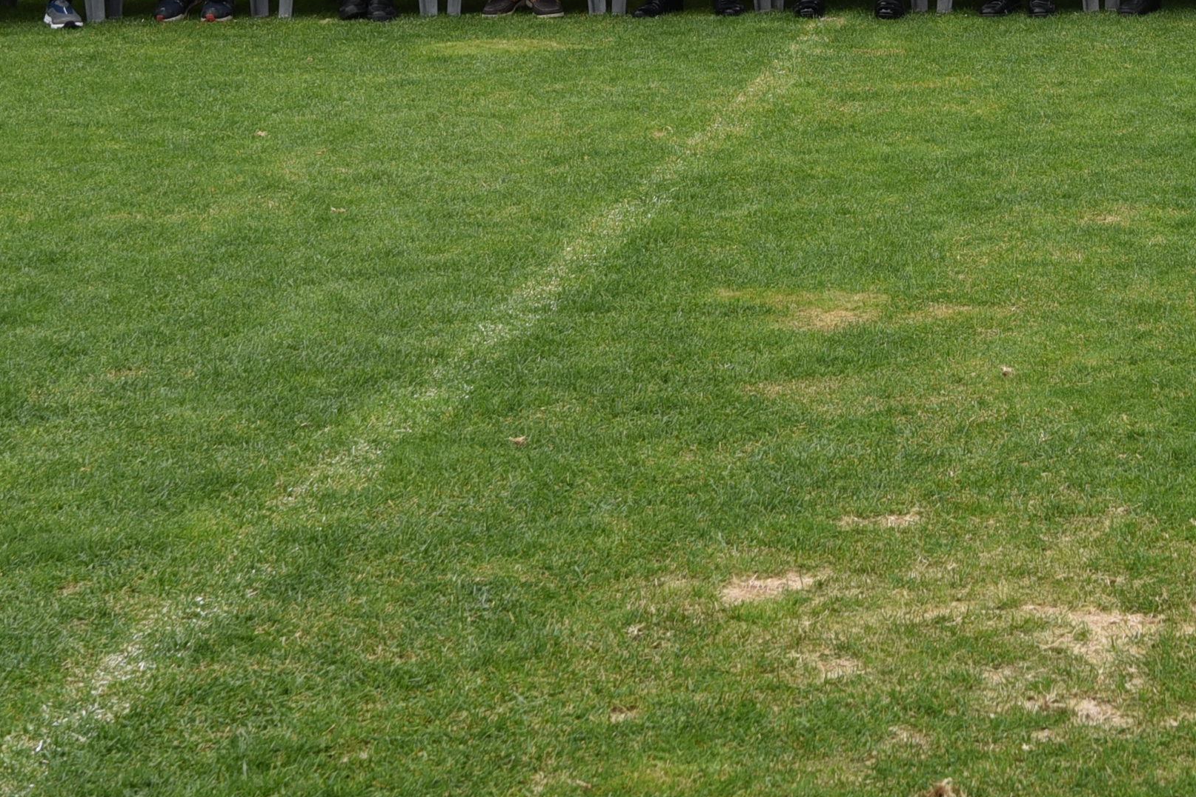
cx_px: 1066
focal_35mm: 123
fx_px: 4086
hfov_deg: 16.4
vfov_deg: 10.8
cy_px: -303
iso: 400
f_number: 8
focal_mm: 44
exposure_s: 1/250
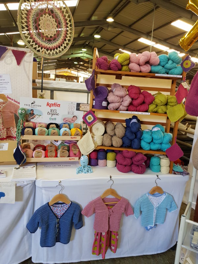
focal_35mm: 26
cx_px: 99
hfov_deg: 53.1
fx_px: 198
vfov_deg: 67.3
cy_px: 132
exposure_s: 1/50
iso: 200
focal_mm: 4.2
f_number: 1.7
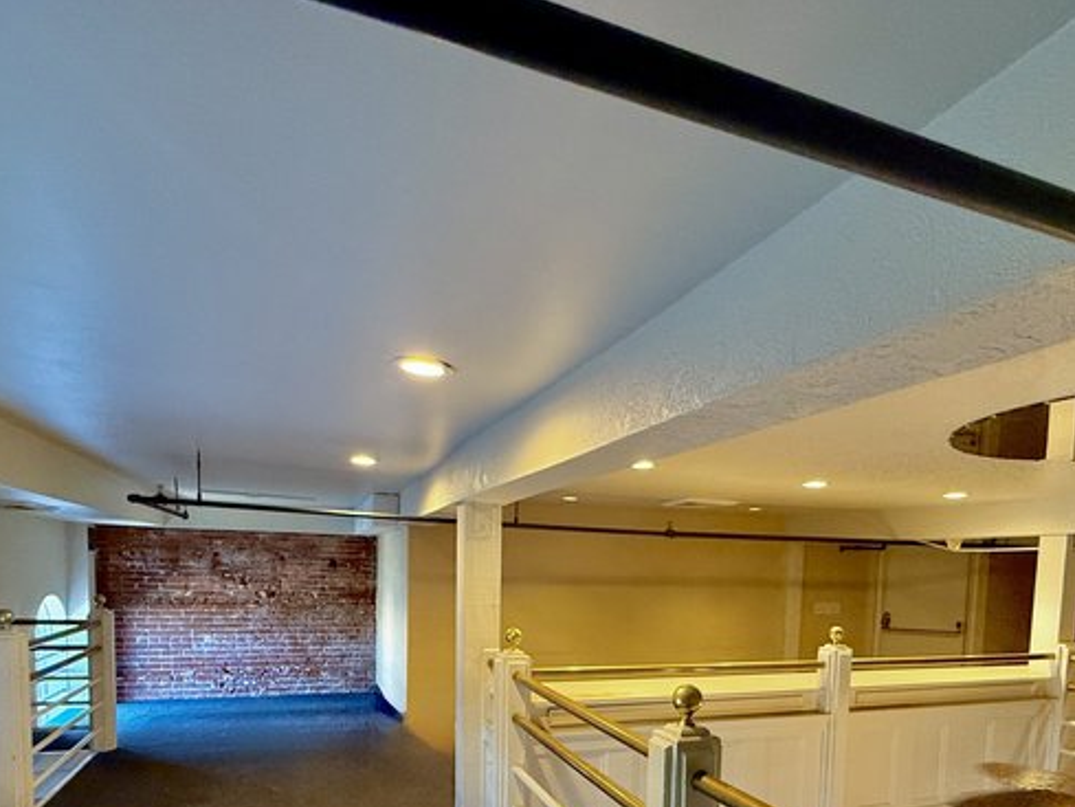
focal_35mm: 22
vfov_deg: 57.2
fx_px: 683
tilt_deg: -5.3
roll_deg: -1.4
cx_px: 574
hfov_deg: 76.3
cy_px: 629
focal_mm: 2.22
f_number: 2.2
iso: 500
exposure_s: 1/60
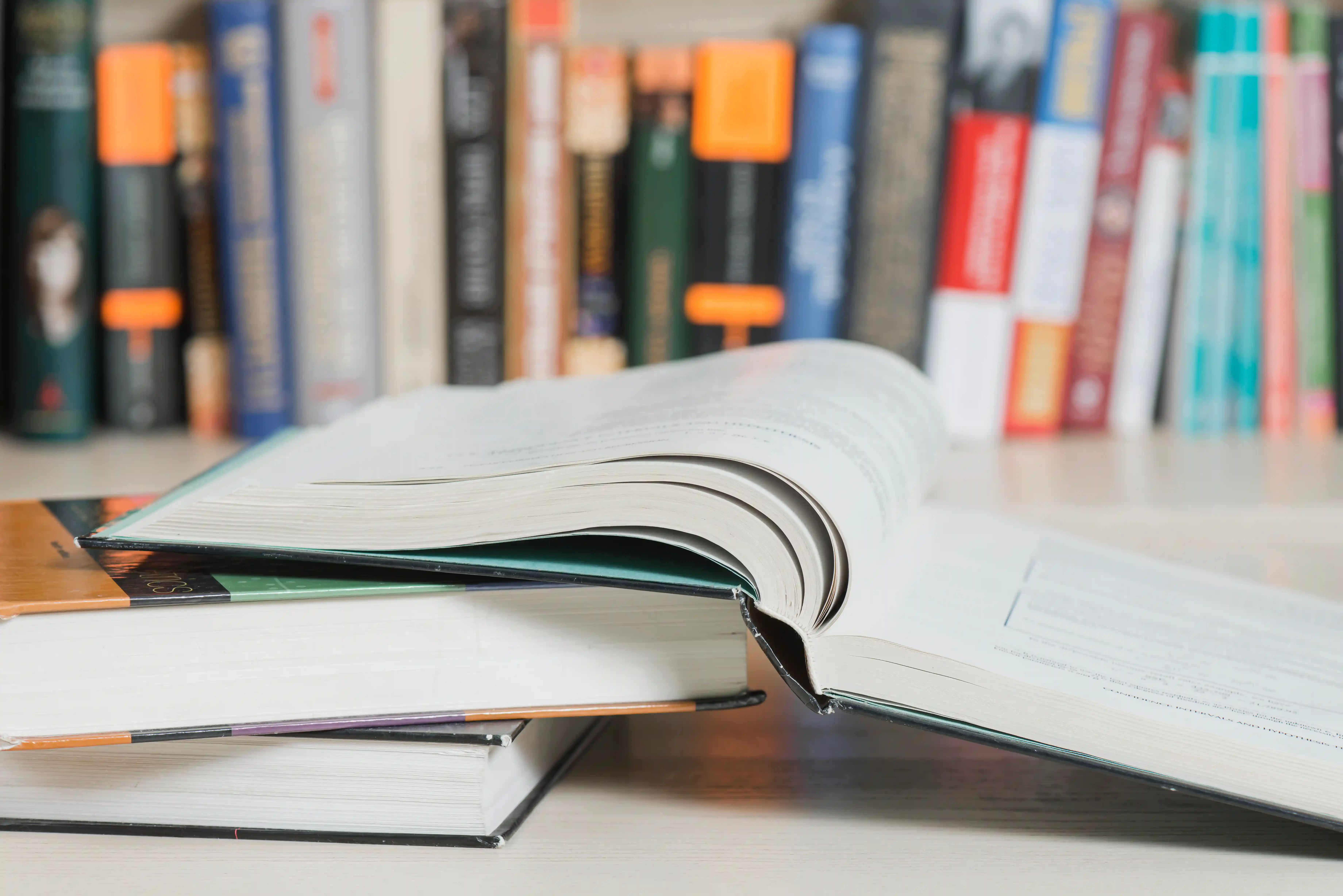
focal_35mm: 105
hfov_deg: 19.5
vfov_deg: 13.1
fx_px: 3918
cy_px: 448
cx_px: 672
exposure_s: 1/160
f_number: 6.3
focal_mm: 105
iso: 160
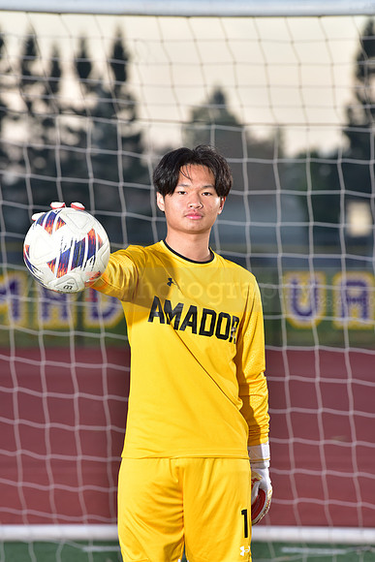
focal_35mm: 200
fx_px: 3123
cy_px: 281
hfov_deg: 6.9
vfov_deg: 10.3
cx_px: 188
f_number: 6.3
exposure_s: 1/200
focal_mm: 200
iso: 400
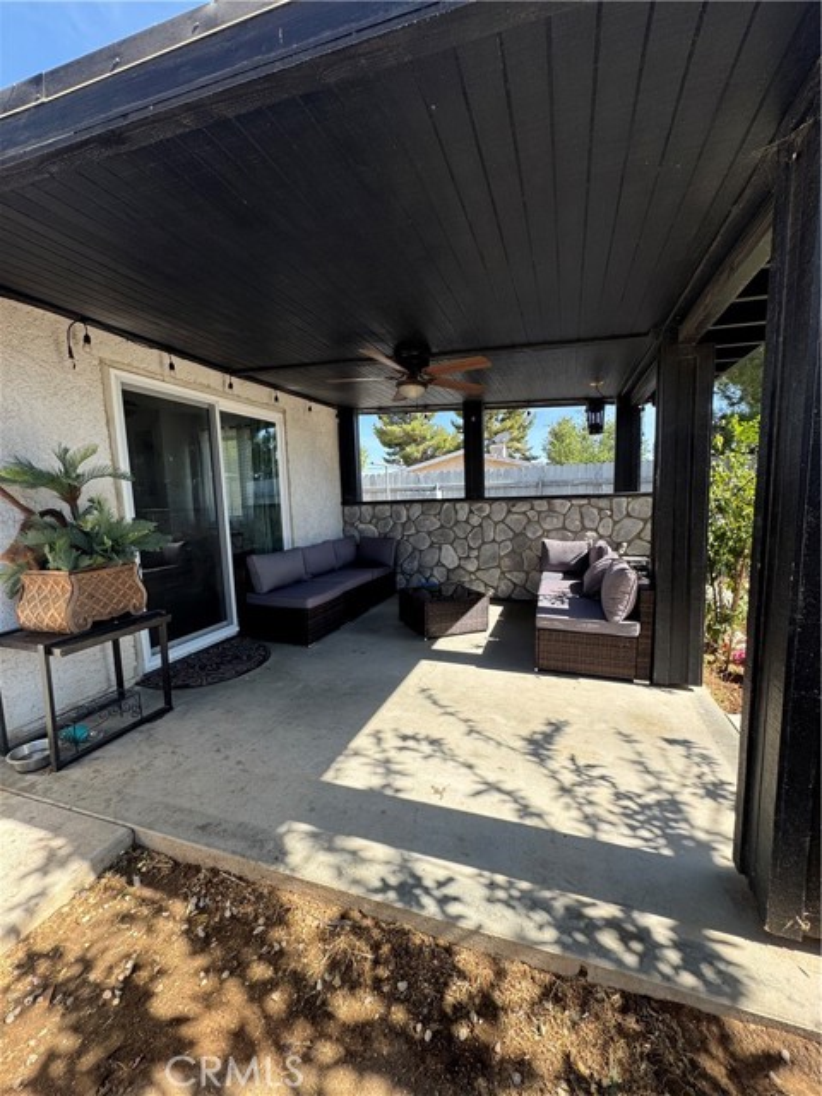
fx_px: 443
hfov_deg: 85.7
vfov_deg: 102.1
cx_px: 411
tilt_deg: -6.7
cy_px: 548
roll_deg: +1.1
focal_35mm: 14
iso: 50
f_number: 2.2
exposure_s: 1/620
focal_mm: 2.22
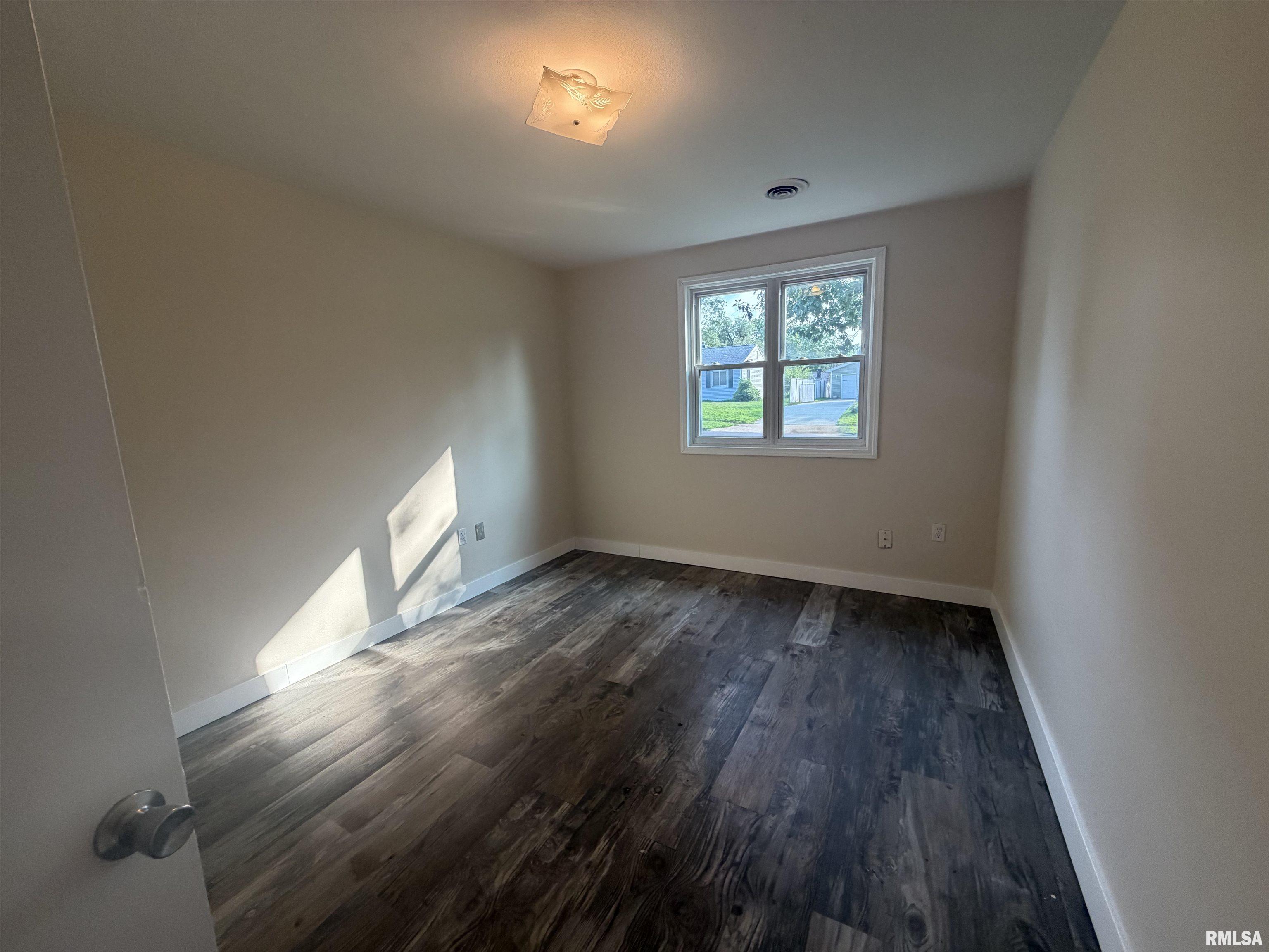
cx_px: 634
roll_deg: +3.2
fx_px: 513
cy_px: 476
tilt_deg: -7.7
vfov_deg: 85.7
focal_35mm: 14
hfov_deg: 102.1
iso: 160
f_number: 2.2
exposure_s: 1/120
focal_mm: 2.22
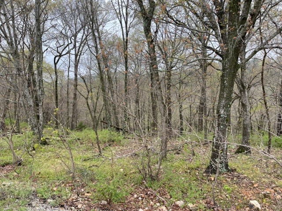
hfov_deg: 67.3
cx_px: 141
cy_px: 106
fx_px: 212
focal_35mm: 26
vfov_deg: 53.1
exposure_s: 1/340
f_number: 1.6
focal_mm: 5.1
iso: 32
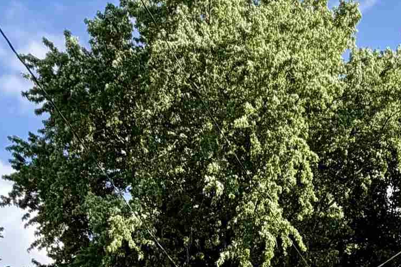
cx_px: 304
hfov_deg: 32.7
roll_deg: -0.3
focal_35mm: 60
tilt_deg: -2.1
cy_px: 487
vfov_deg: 17.9
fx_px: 668
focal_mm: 2.22
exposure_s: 1/613
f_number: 2.2
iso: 40
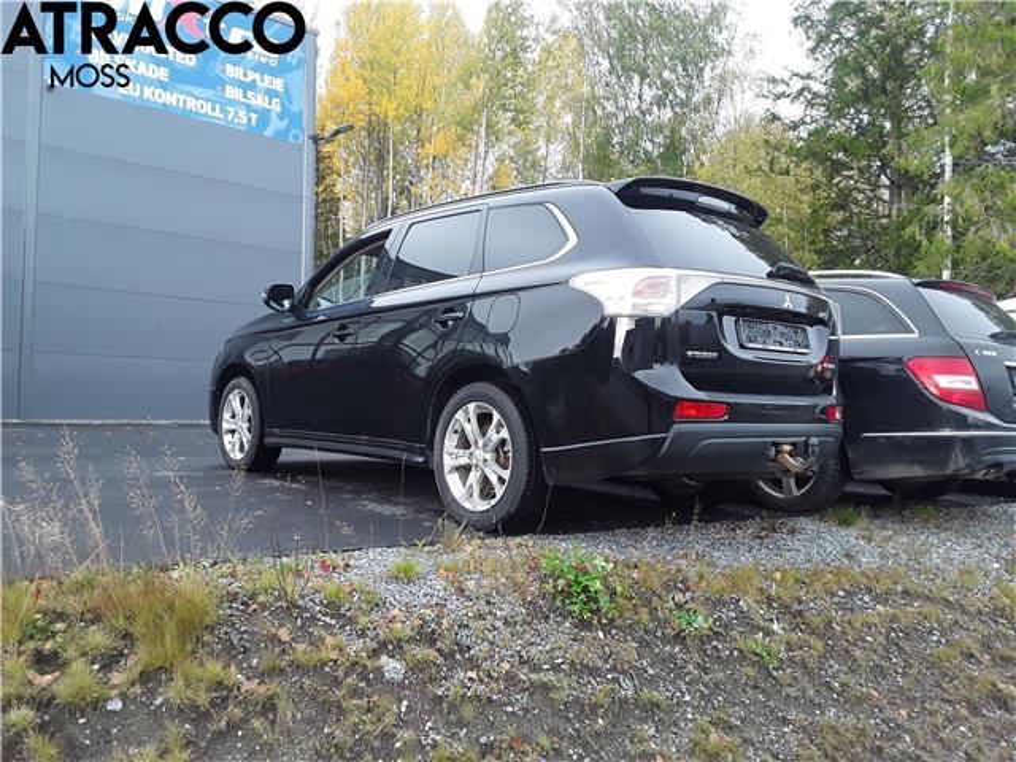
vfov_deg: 49.7
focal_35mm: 28
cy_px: 381
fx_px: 822
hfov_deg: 63.4
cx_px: 508
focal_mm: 2.91
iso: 40
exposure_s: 1/161
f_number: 1.9
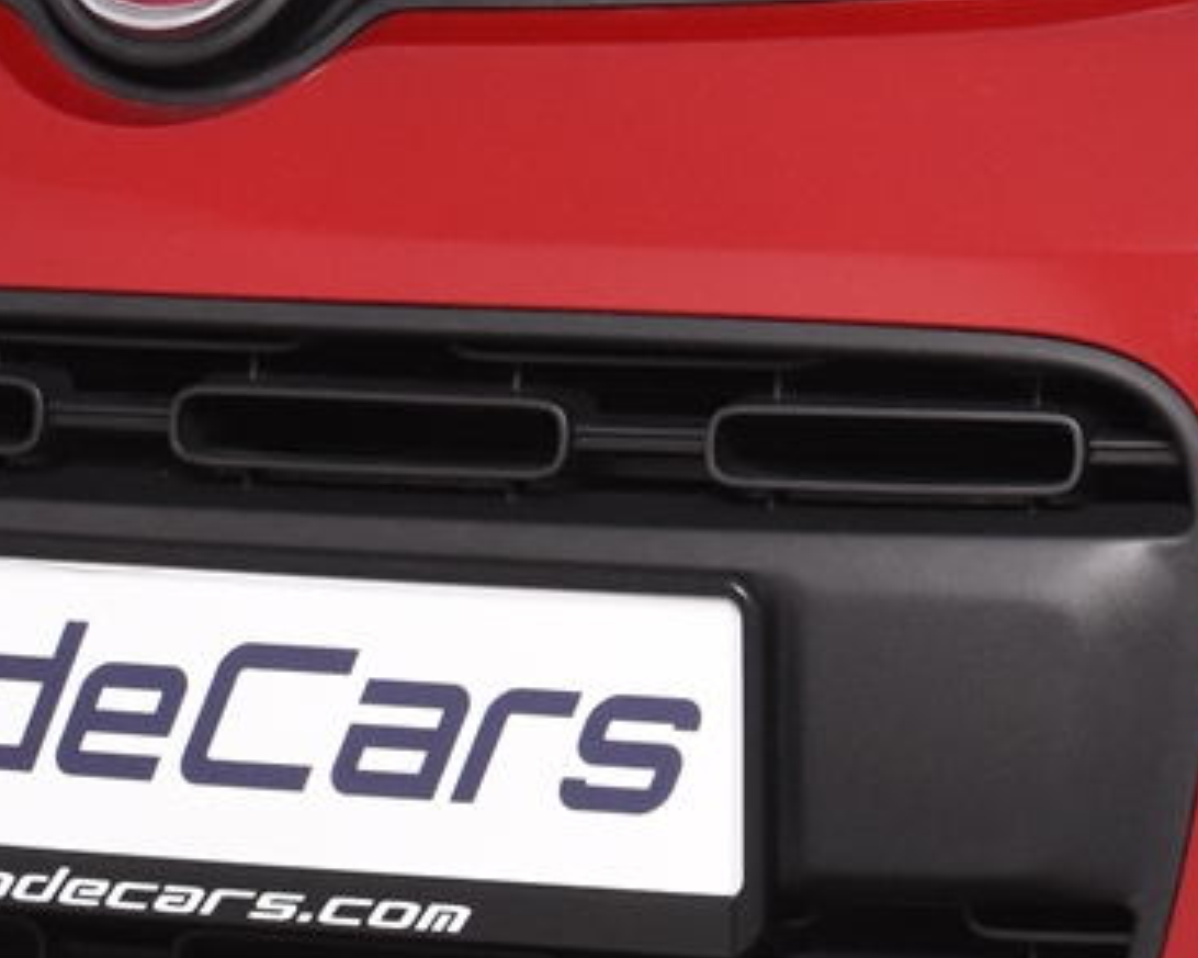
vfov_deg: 6.7
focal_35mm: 230
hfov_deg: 8.4
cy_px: -86
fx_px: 8170
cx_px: 1037
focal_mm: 31
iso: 1600
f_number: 7.1
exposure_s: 1/50
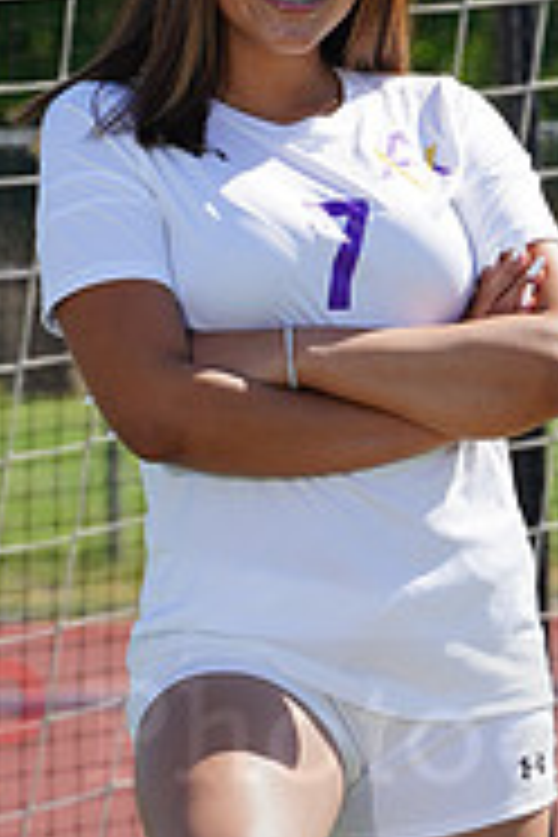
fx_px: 15553
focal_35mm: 669
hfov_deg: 2.1
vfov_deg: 3.1
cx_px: 414
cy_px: 702
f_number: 11
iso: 200
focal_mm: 215
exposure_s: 1/250
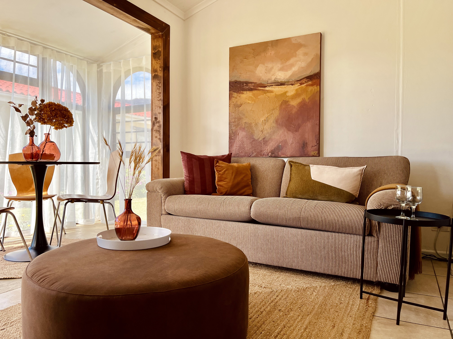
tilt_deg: -1.8
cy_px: 170
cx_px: 226
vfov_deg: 53.1
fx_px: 340
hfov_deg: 67.3
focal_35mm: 26
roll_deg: -0.1
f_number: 1.6
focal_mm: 5.1
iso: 50
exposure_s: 1/1140
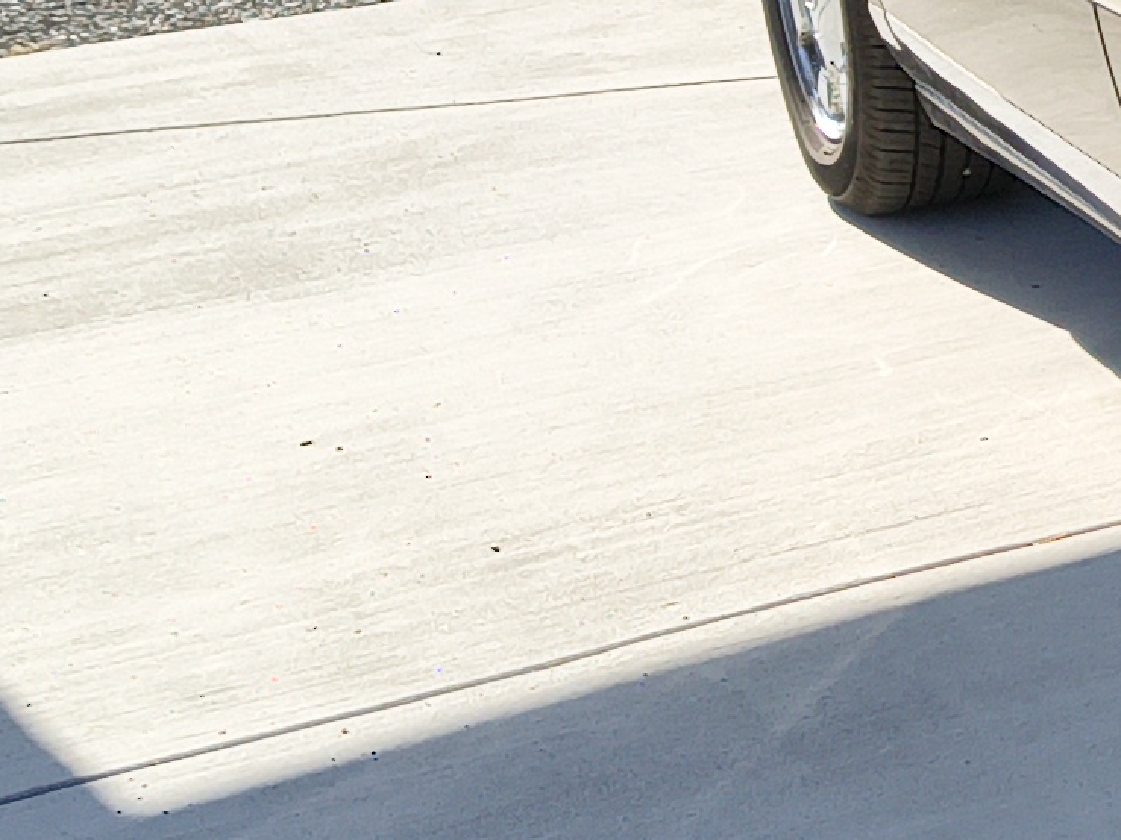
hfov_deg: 13.0
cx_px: 2216
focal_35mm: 133
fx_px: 4306
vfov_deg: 11.1
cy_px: 23
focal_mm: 5.56
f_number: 1.8
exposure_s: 1/1567
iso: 100
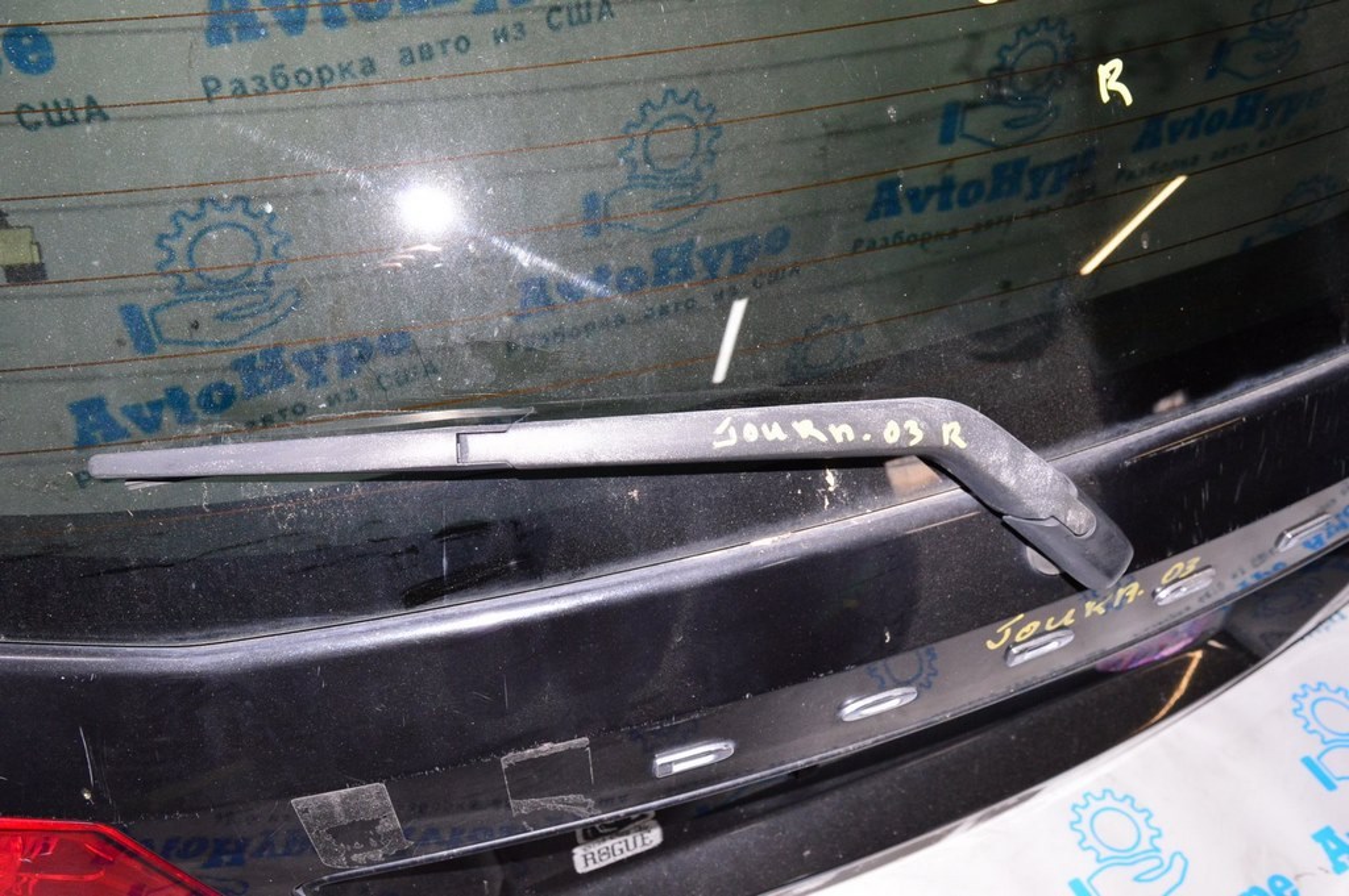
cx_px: 674
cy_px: 448
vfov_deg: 43.5
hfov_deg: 62.0
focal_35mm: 30
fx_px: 1123
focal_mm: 20
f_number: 8
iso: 1600
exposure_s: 1/160
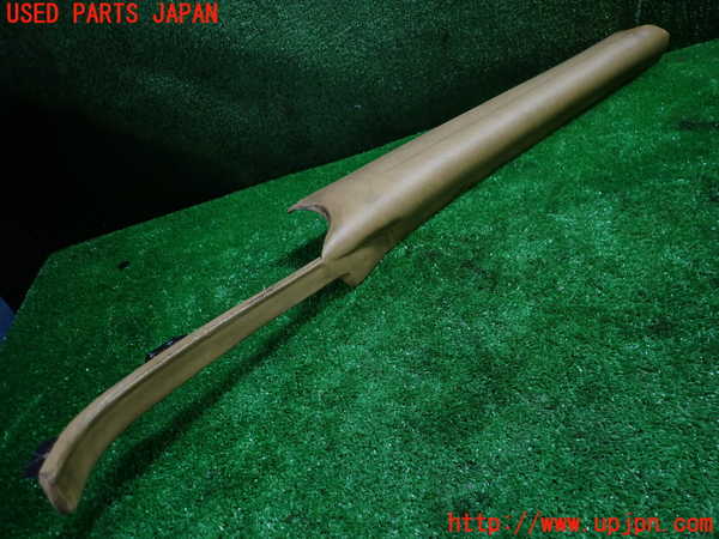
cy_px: 270
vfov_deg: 54.9
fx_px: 519
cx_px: 360
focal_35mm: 25
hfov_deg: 69.4
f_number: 2
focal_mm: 4.5
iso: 200
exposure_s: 1/50
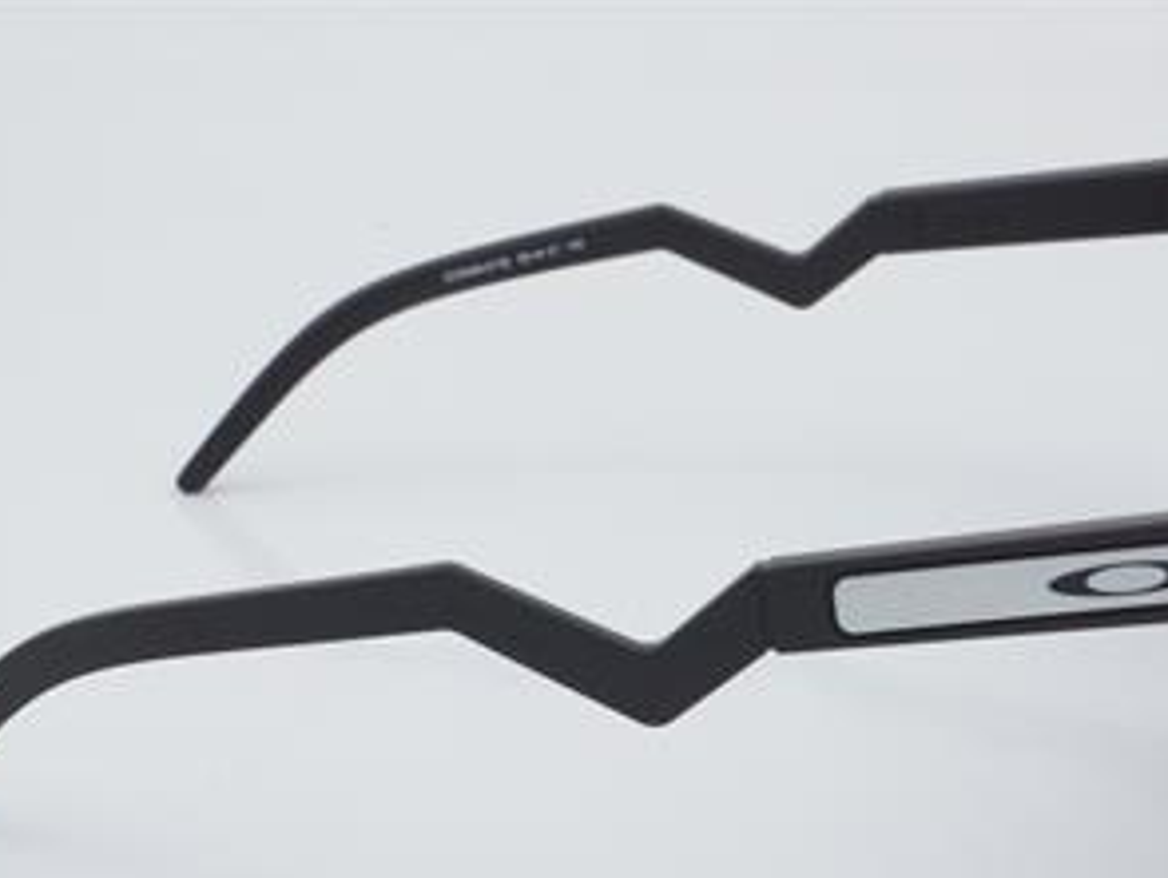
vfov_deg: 15.1
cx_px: 675
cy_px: 524
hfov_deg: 20.0
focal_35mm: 98
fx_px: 3309
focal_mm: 50
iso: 100
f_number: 32
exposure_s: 1/3
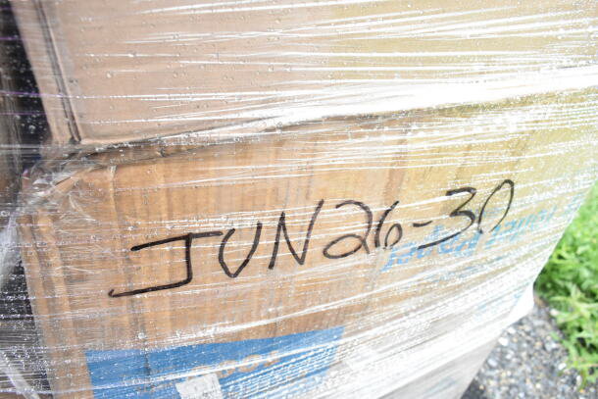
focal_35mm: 27
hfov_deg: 67.4
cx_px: 299
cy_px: 200
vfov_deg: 48.0
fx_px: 449
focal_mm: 18
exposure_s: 1/125
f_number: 5.6
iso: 1600
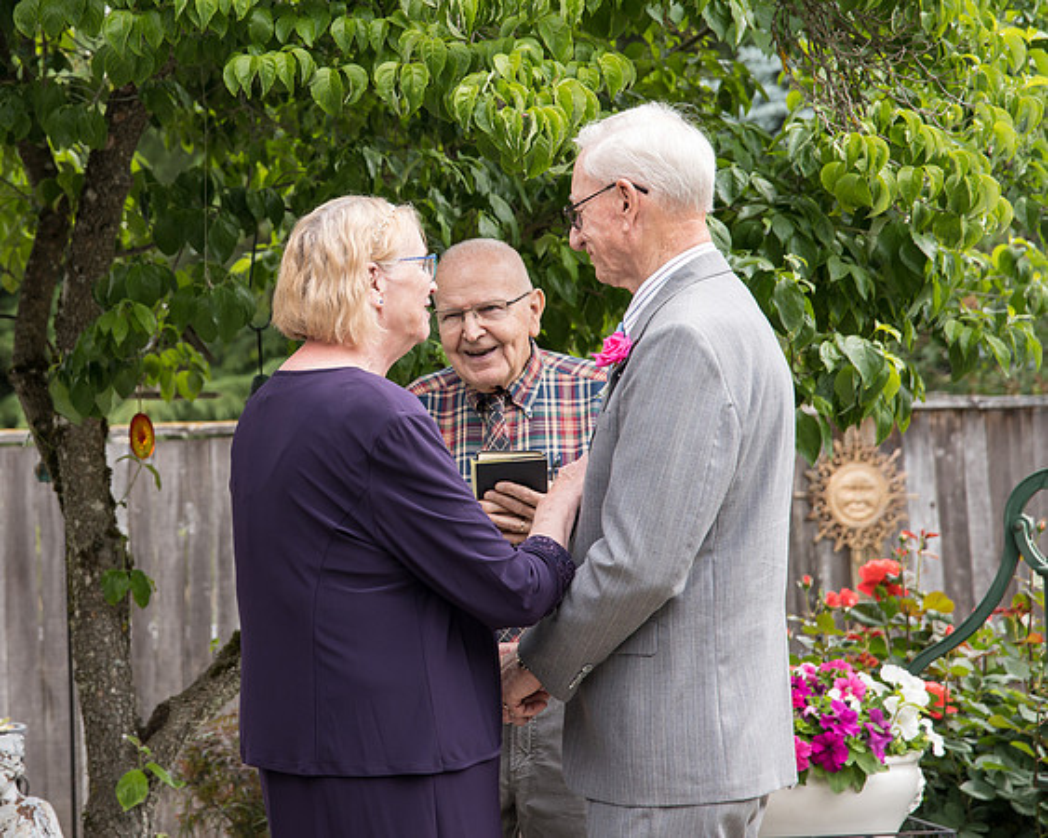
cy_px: 319
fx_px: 3029
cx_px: 269
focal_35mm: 98
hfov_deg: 19.5
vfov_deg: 15.7
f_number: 5
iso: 400
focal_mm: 70
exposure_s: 1/500
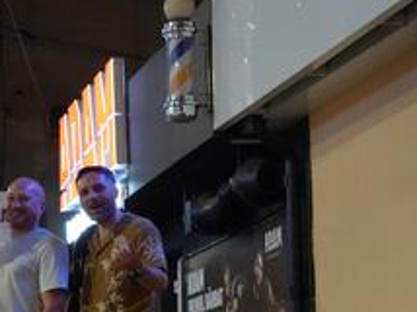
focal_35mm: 126
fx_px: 1516
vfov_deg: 11.5
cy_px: 383
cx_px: -18
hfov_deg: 15.3
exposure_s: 1/160
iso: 12800
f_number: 3.2
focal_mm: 35
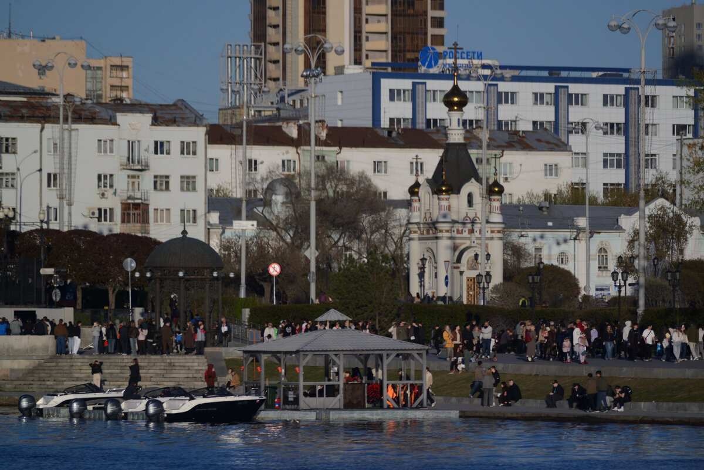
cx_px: 352
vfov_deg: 5.7
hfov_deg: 8.6
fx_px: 4695
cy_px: 235
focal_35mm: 240
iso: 200
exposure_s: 1/400
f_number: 5
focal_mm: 240
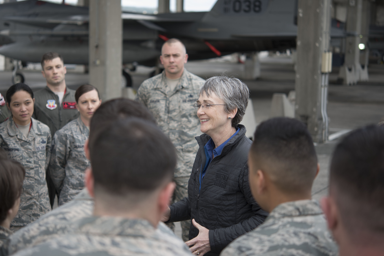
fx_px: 811
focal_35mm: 76
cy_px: 119
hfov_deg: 26.6
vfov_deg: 18.0
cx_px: 161
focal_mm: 60
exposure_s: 1/160
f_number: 3.2
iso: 50
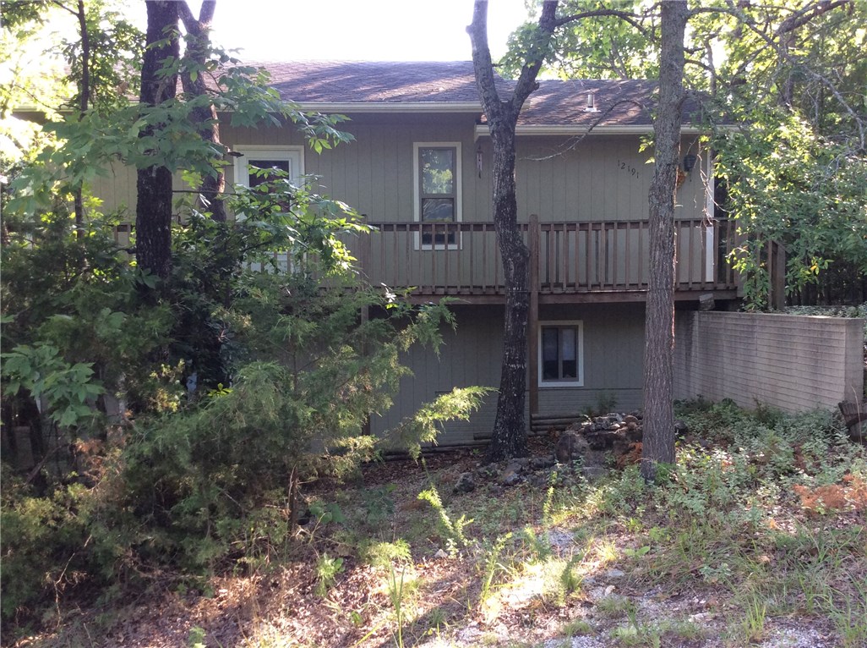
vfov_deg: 44.0
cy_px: 324
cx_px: 434
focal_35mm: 32
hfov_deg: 56.9
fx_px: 800
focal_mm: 3.3
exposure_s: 1/120
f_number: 2.4
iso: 64
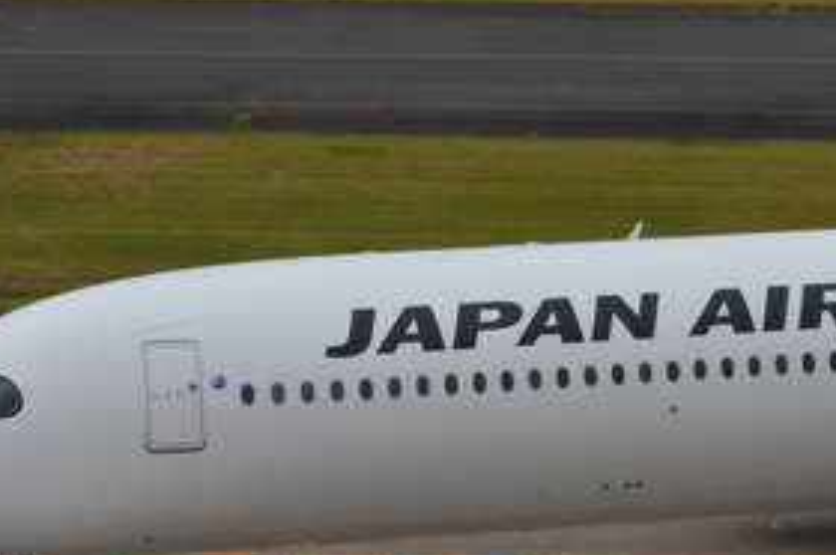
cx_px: 478
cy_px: 380
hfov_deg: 6.8
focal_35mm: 305
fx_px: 7076
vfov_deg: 4.5
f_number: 13
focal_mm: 95
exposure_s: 1/640
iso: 800
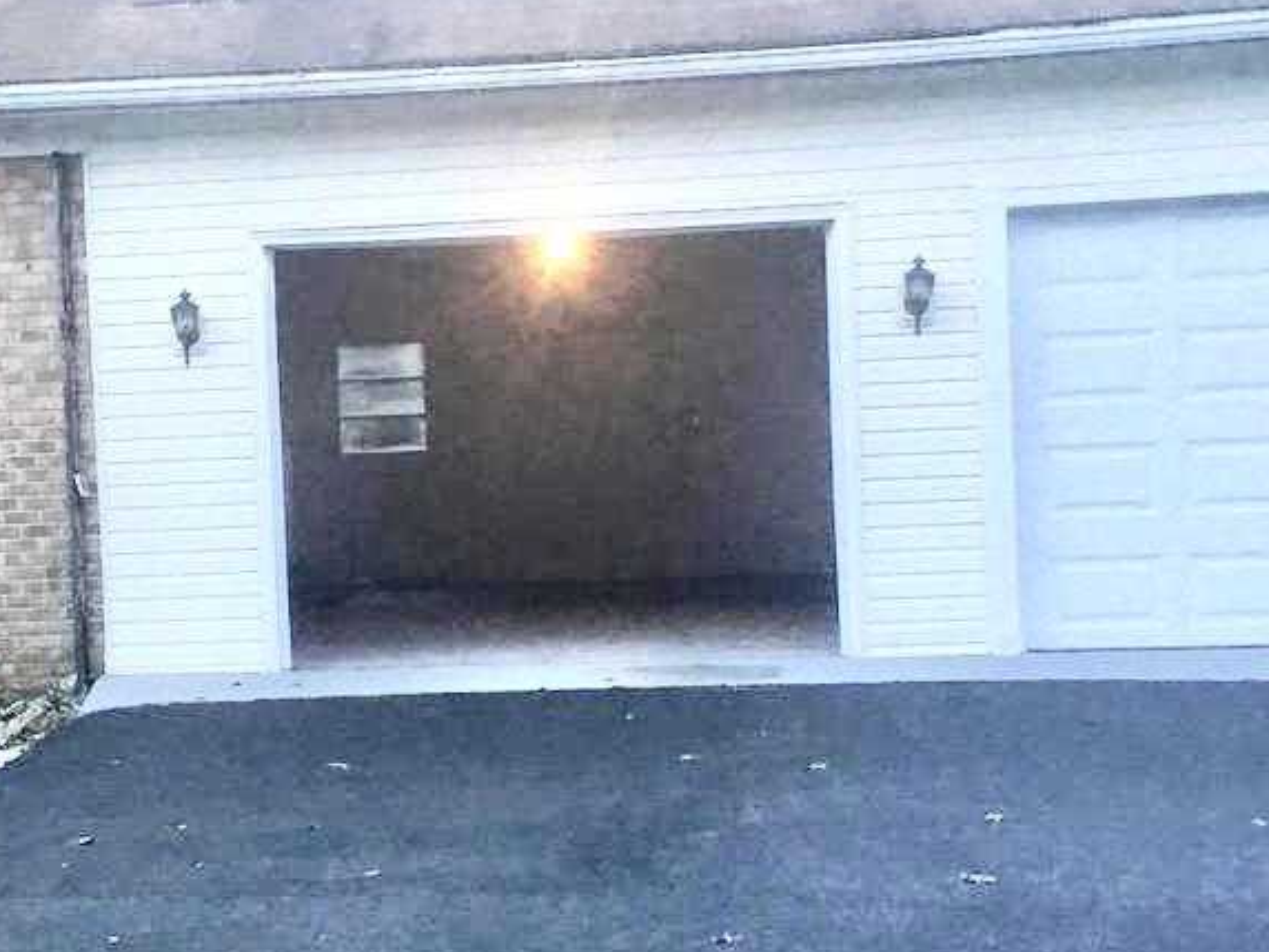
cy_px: 533
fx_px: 2676
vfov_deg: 20.2
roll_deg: +1.3
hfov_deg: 26.2
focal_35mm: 73
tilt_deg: -1.4
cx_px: 257
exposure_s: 1/15
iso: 40
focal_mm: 4.15
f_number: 2.2
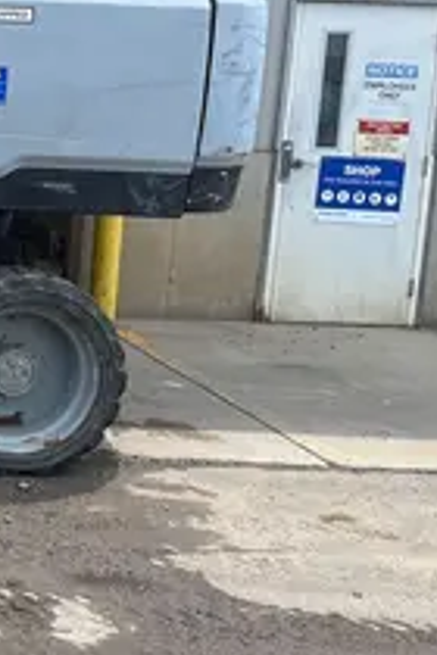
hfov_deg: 15.8
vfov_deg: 28.3
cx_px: -396
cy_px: 226
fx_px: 1293
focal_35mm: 71
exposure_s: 1/1536
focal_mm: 5.1
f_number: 1.6
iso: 50
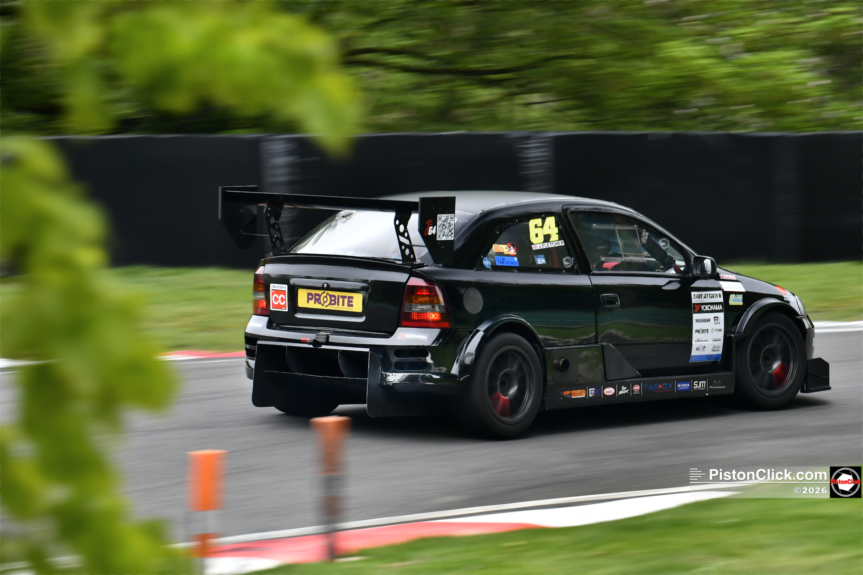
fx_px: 4854
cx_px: 432
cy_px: 288
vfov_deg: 6.8
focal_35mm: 202
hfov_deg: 10.2
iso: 280
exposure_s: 1/60
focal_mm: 135
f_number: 6.3
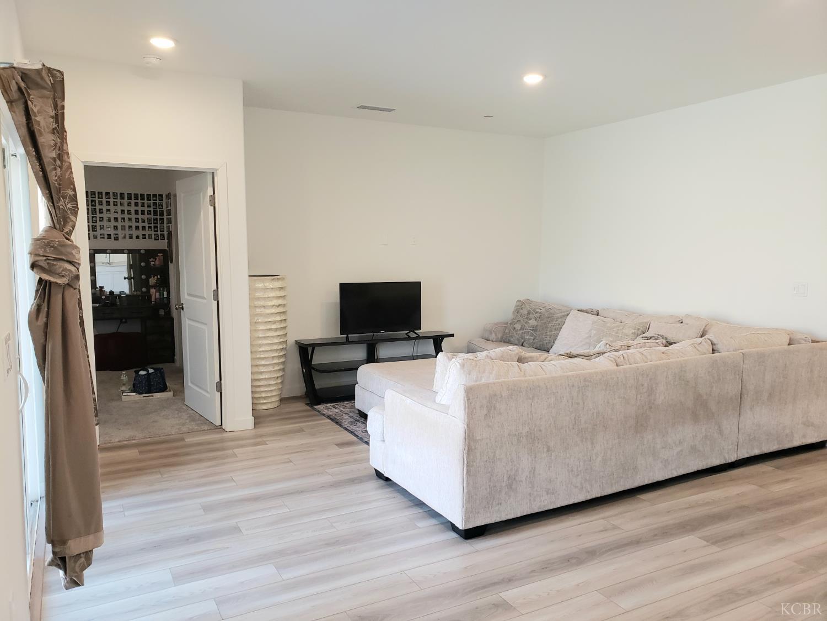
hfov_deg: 67.3
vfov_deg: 53.1
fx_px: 621
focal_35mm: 26
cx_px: 414
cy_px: 310
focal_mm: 4.3
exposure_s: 1/60
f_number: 2.4
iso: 200
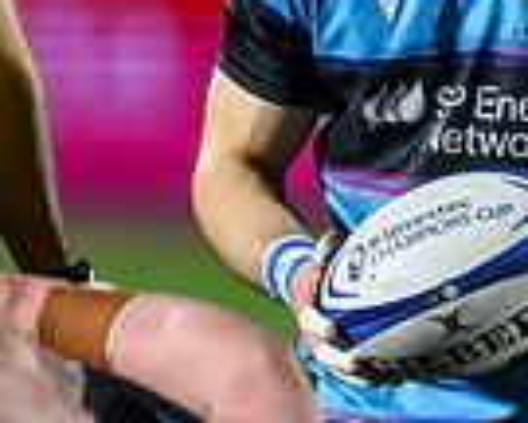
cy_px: 210
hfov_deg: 1.2
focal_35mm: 1613
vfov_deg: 1.0
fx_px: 25206
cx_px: 1103
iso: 4000
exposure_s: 1/1600
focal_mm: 400
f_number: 3.2
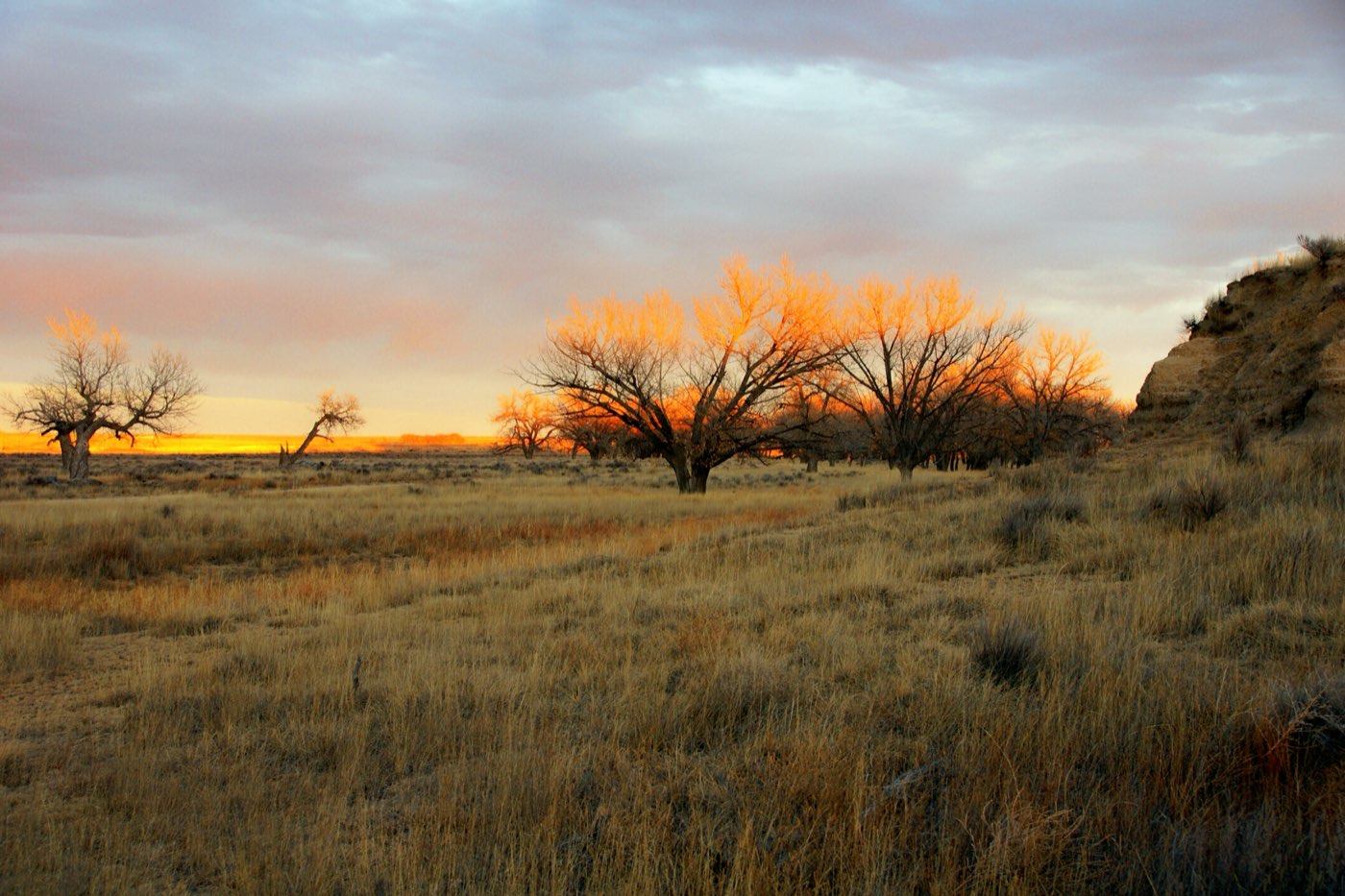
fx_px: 1569
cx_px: 672
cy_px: 448
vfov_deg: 31.9
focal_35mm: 42
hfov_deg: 46.4
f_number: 5.6
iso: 200
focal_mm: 28
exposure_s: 1/50
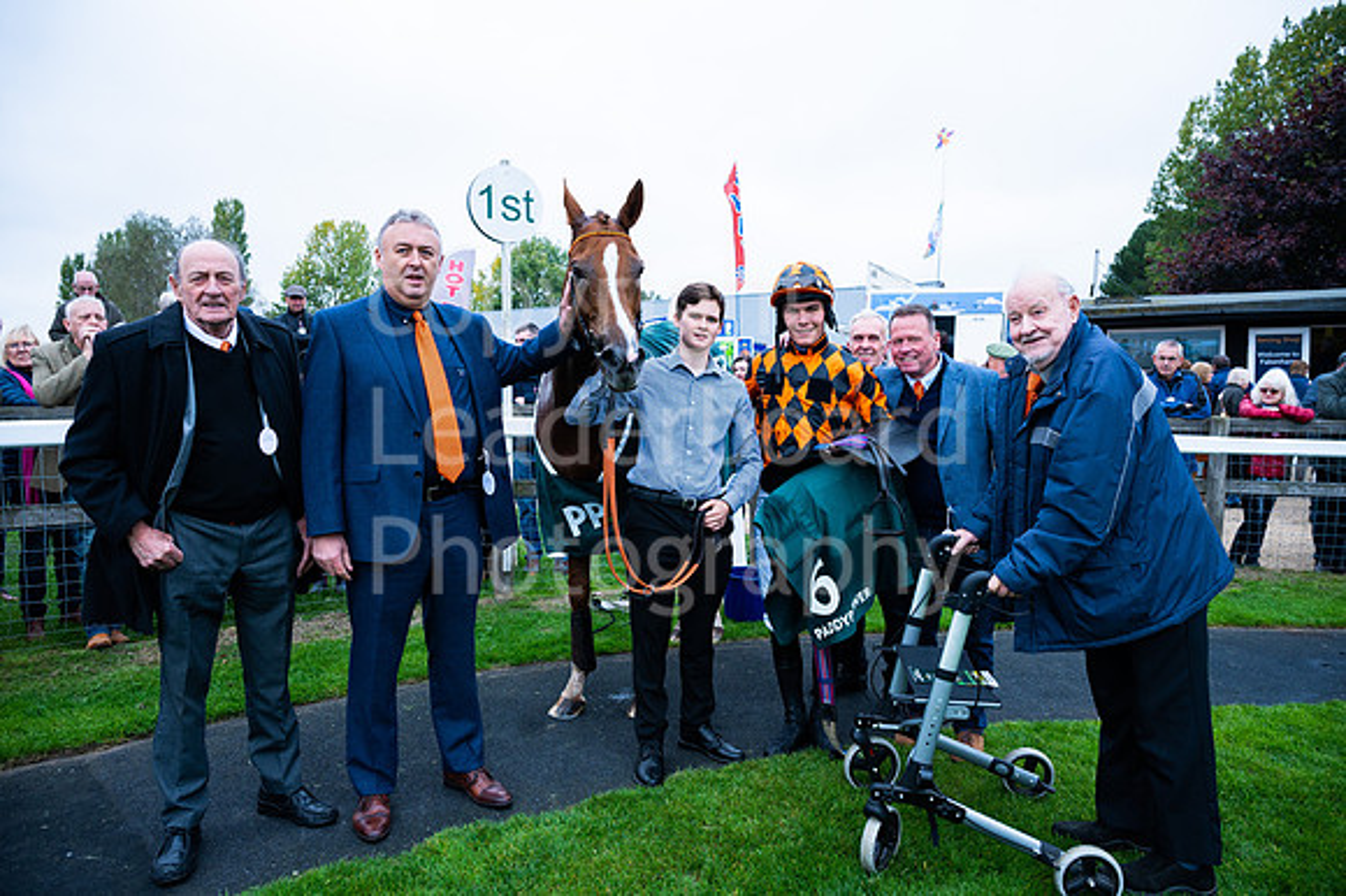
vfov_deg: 51.6
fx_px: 926
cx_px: 673
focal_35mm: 25
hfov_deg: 72.0
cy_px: 448
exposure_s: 1/1000
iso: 500
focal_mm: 24
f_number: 4
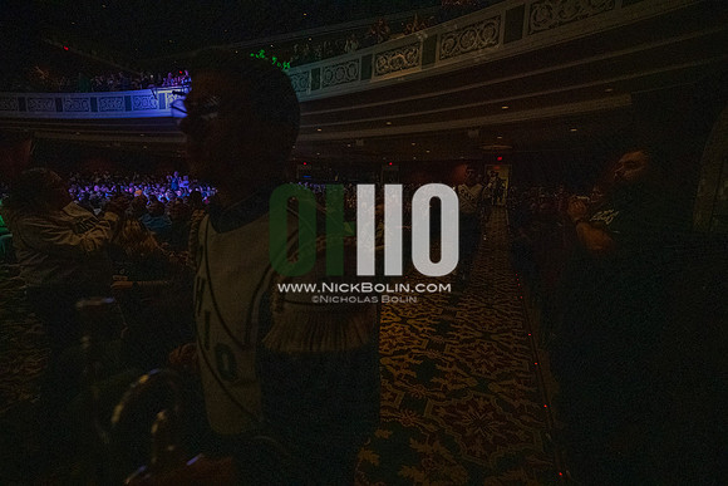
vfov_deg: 75.5
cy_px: 243
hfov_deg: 98.5
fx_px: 314
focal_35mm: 16
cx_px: 364
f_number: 4
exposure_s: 1/500
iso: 10000
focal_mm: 15.5
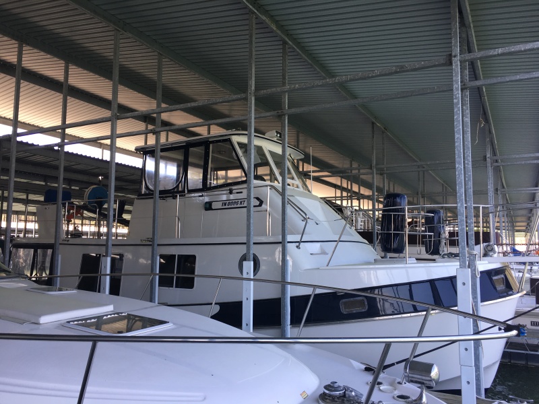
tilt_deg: +6.3
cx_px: 270
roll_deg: -0.2
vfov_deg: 48.2
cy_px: 202
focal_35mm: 29
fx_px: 452
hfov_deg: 61.7
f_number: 2.2
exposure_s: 1/120
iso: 25
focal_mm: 4.15
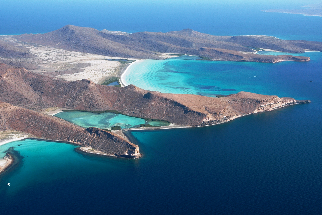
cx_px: 164
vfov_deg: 28.3
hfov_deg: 41.5
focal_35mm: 48
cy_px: 107
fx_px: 425
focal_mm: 31
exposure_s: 1/800
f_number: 6.3
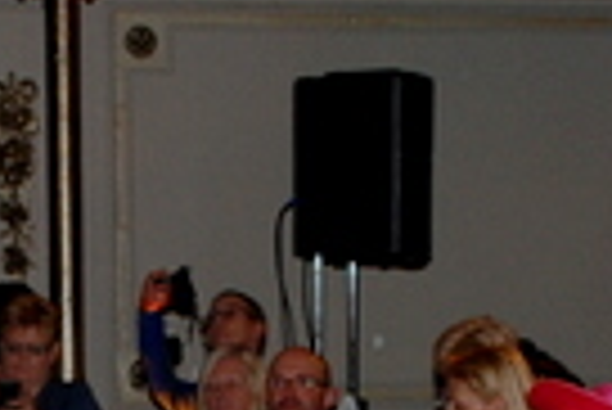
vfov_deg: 7.8
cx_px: 180
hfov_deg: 11.7
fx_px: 2978
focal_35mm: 175
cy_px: 487
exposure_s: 1/60
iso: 320
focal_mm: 22
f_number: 5.6
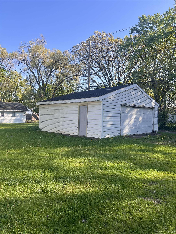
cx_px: 88
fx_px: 176
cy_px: 117
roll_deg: +1.0
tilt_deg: +0.9
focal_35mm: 26
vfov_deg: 67.3
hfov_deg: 53.1
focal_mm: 5.7
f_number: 1.5
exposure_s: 1/1209
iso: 50
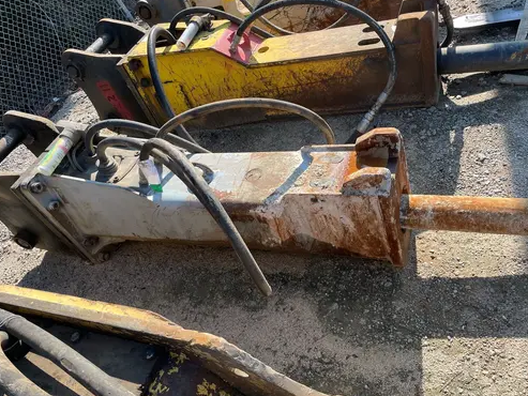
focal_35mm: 29
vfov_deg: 48.2
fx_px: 442
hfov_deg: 61.5
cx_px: 287
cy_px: 205
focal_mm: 4.2
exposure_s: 1/1304
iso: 50
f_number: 1.6
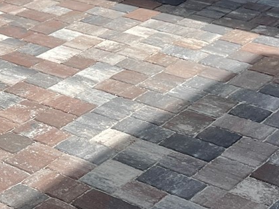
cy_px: -166
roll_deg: +2.1
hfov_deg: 18.6
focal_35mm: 99
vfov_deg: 13.4
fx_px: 798
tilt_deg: -5.0
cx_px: -72
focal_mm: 4.2
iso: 32
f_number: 1.6
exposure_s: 1/1618
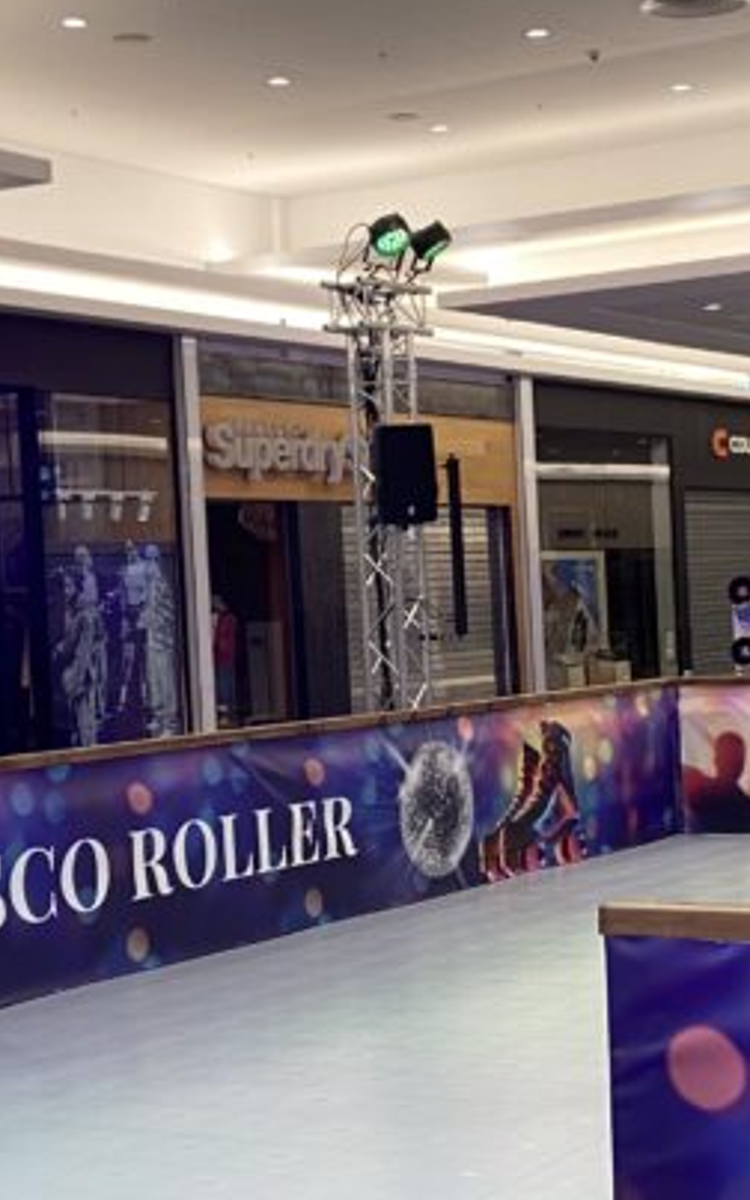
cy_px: 652
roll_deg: +2.9
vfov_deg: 29.4
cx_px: 565
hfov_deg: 18.5
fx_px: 2288
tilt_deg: -0.5
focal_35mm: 70
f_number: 1.8
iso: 64
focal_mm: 4.25
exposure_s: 1/50
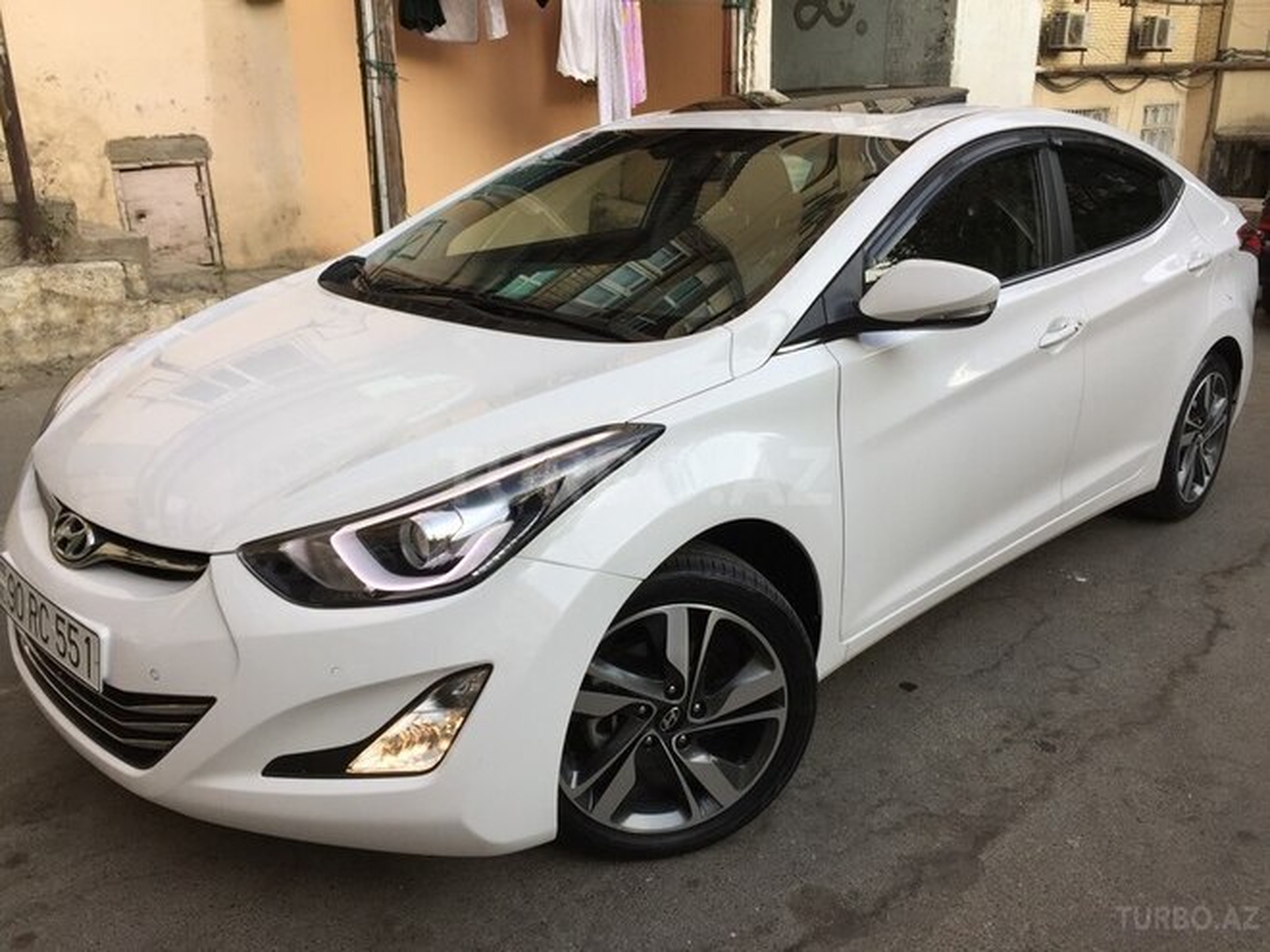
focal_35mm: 29
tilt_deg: -18.0
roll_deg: +0.2
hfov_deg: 61.7
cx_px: 635
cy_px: 476
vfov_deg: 48.2
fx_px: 1064
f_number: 2.2
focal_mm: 4.15
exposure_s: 1/264
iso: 32
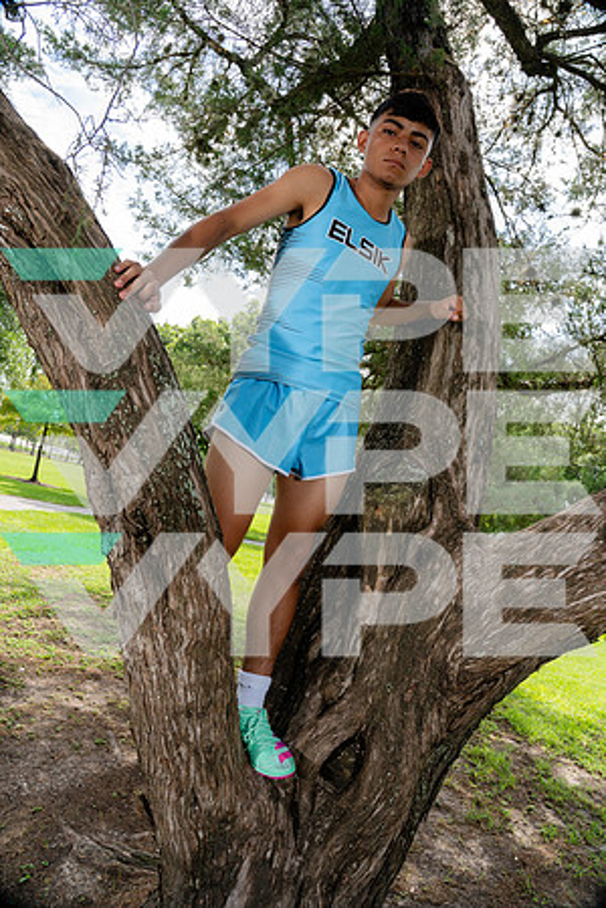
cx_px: 303
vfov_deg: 84.0
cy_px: 454
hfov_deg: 61.9
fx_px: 505
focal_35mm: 20
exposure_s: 1/250
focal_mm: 20
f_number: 6.3
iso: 250
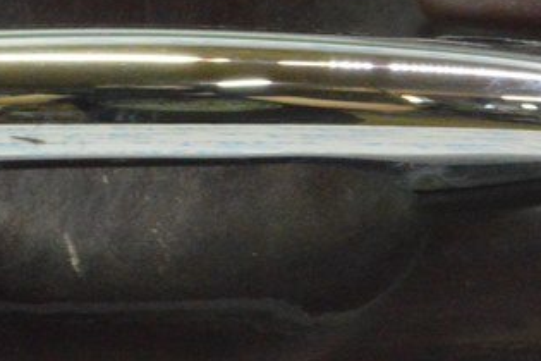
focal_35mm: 224
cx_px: 19
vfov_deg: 6.1
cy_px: 123
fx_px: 3366
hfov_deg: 9.1
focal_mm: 46
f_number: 20
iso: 6400
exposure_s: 1/20
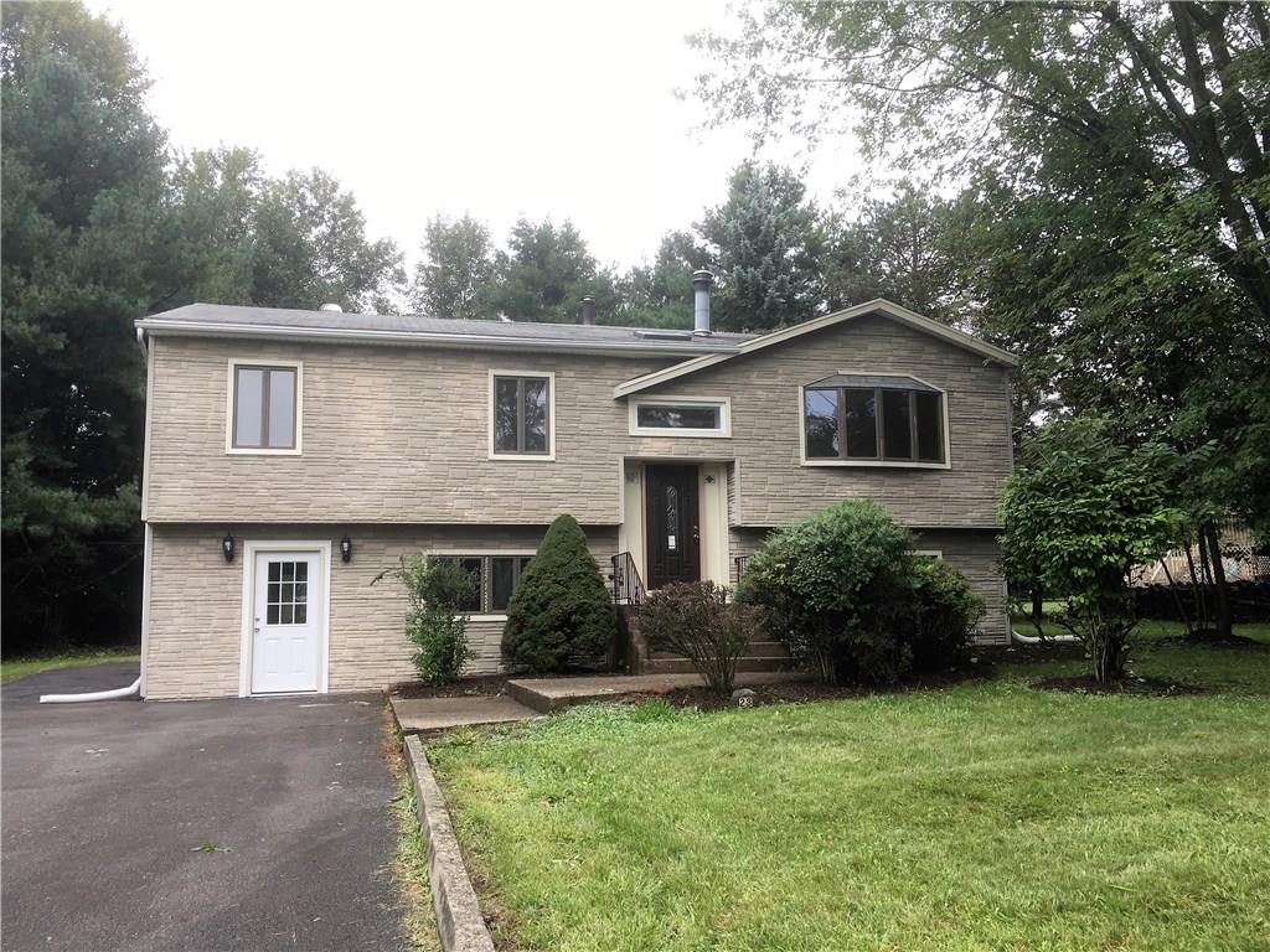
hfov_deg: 61.7
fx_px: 1064
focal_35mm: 29
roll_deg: +0.8
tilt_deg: +8.2
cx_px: 635
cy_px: 476
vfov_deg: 48.2
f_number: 2.2
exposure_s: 1/120
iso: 25
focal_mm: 4.15
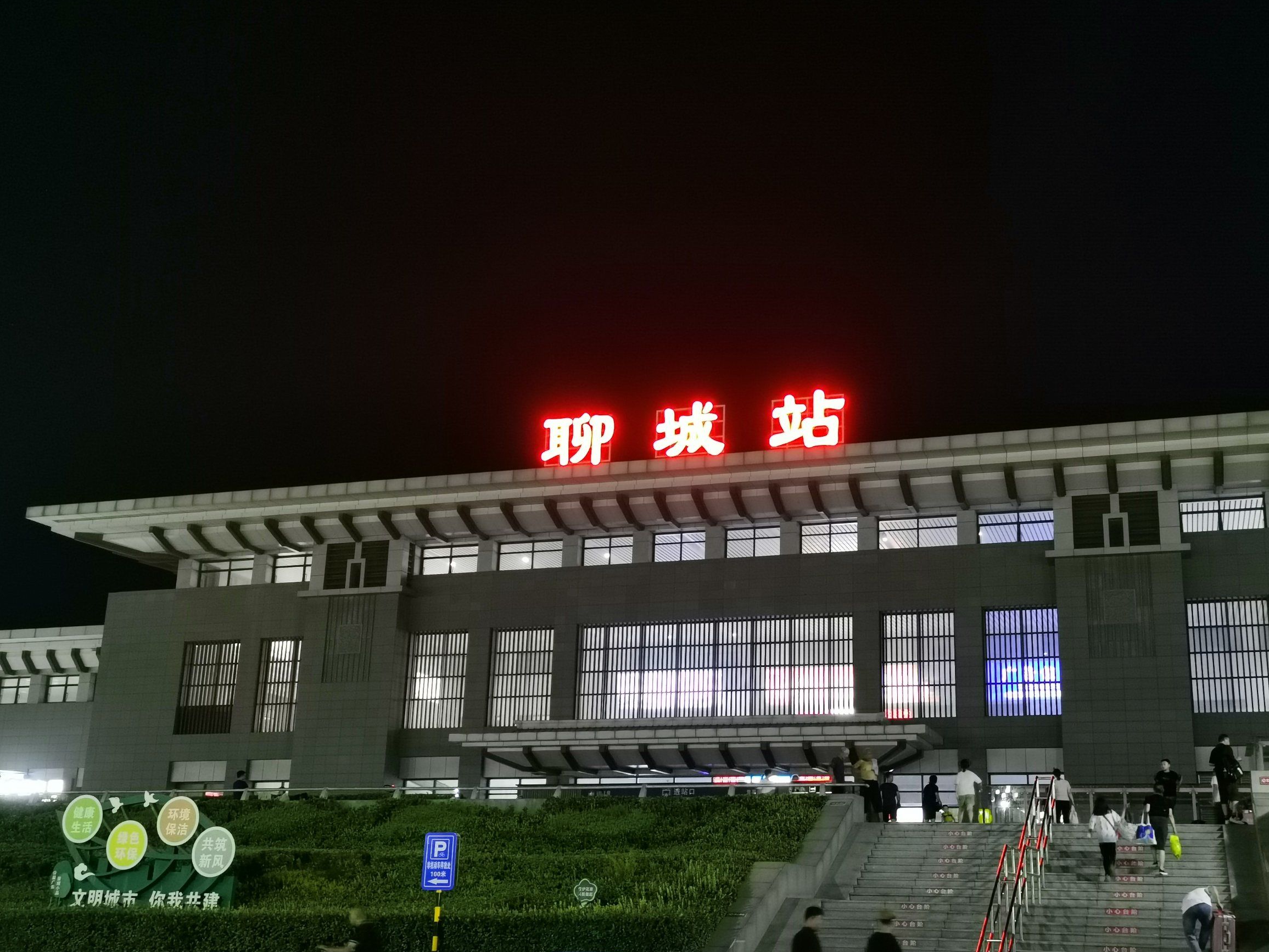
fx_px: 1430
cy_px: 533
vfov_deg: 36.8
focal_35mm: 39
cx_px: 732
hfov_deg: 47.7
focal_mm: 5.58
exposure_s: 1/25
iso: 400
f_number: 1.8
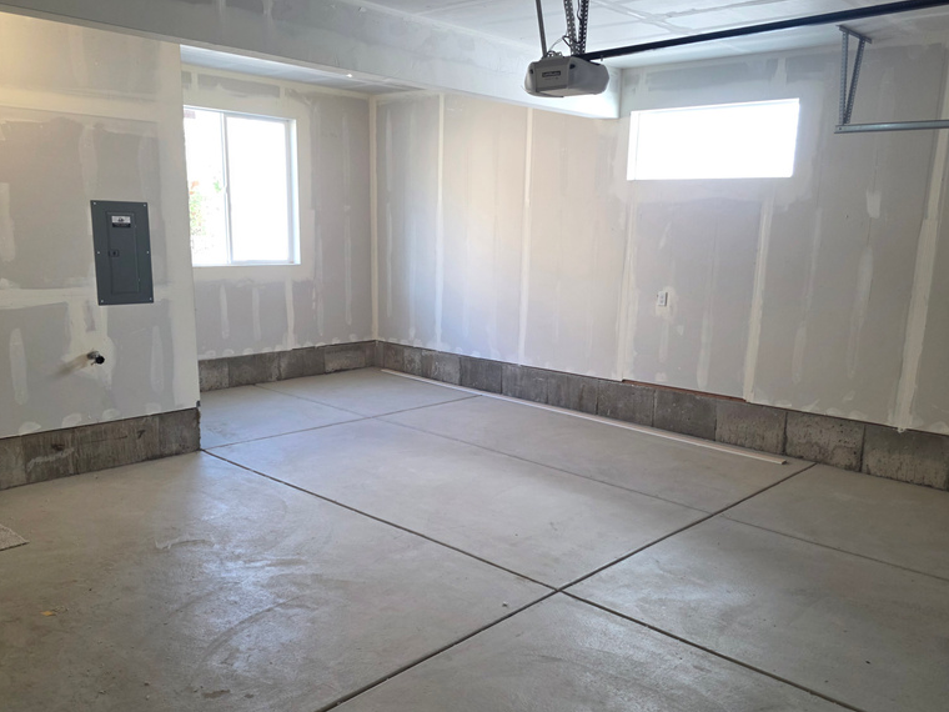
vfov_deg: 45.2
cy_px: 427
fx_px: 850
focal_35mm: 31
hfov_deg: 58.3
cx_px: 482
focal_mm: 6.3
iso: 160
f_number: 1.7
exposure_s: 1/120
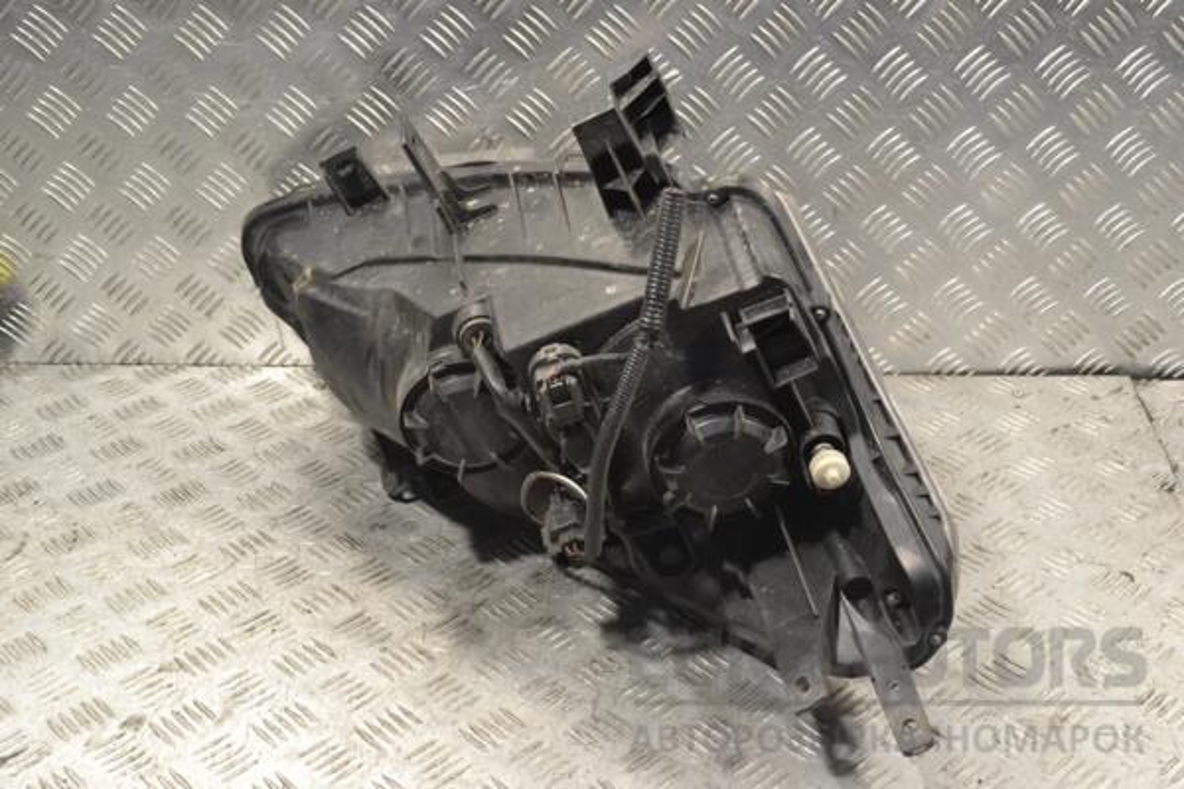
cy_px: 394
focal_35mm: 51
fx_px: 1677
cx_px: 592
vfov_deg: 26.5
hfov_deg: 38.9
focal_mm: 34
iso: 3200
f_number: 8
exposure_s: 1/250
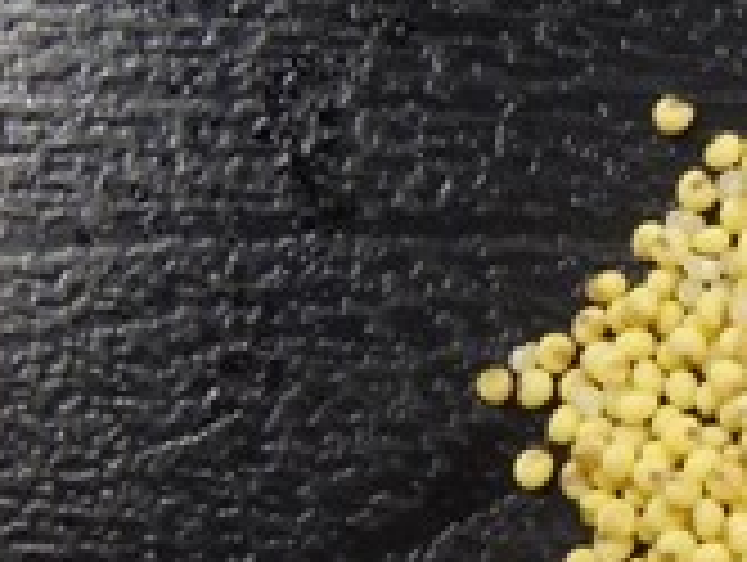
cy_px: 360
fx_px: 1923
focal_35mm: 89
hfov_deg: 20.6
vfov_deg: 16.6
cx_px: 886
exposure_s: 1/50
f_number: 4.7
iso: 800
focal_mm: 6.6
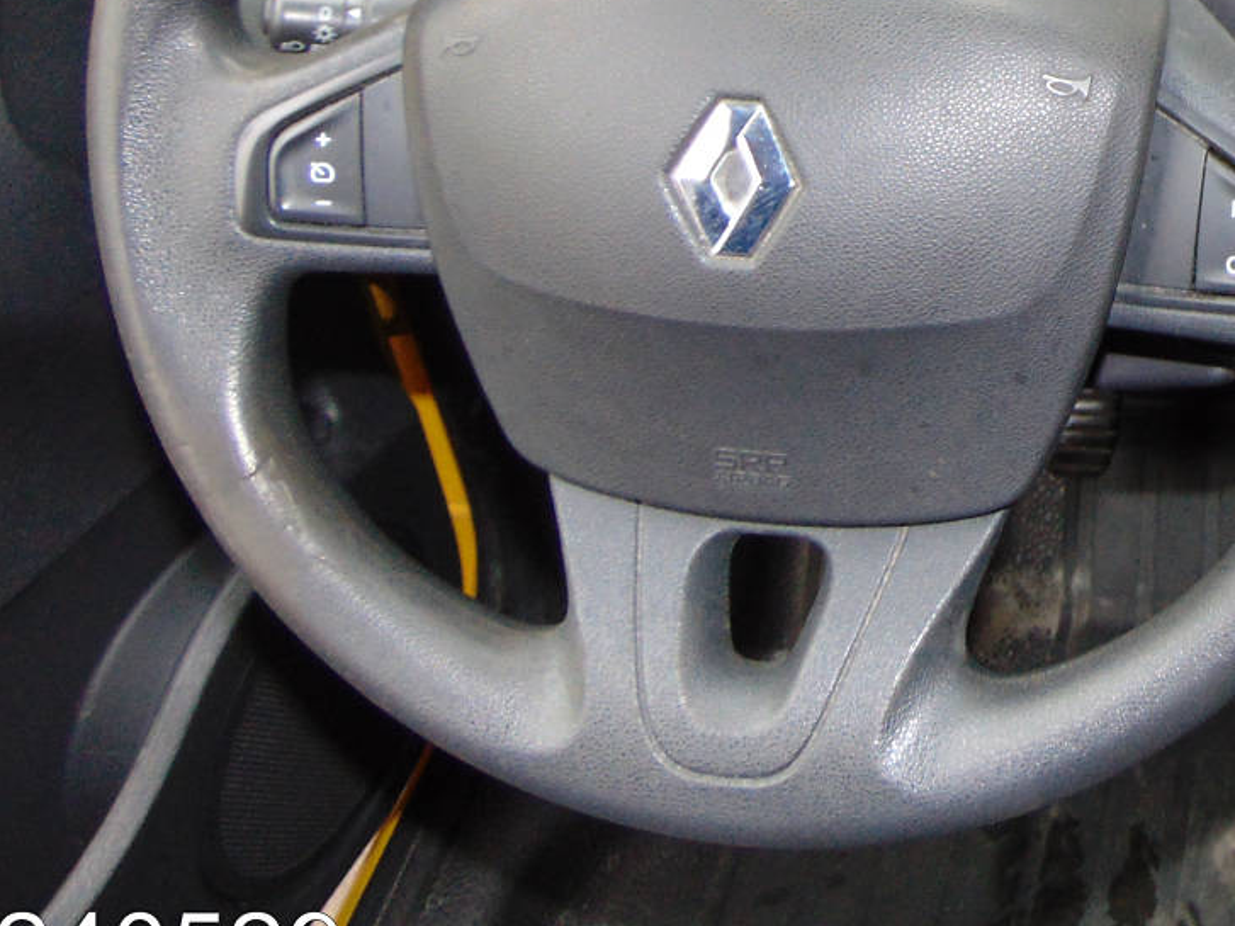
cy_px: 15
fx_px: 1962
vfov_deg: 25.3
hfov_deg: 31.7
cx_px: 1289
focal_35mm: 55
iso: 200
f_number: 3
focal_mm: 4.5
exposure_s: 1/30
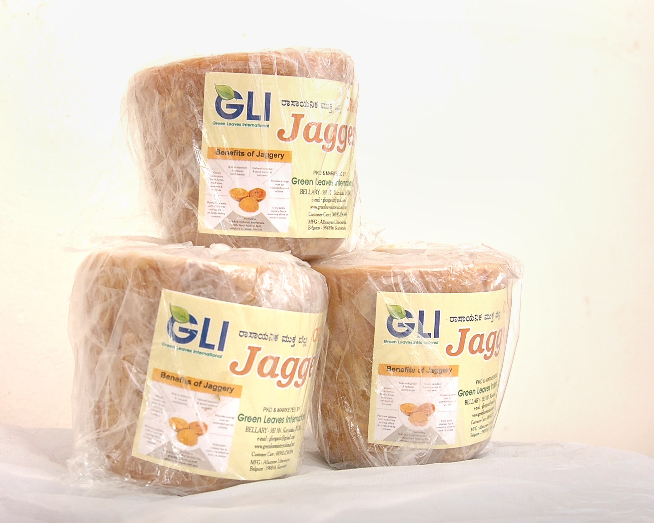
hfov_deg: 36.5
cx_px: 264
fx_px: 987
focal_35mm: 51
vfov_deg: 29.7
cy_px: 262
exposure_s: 1/160
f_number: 7.1
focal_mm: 30
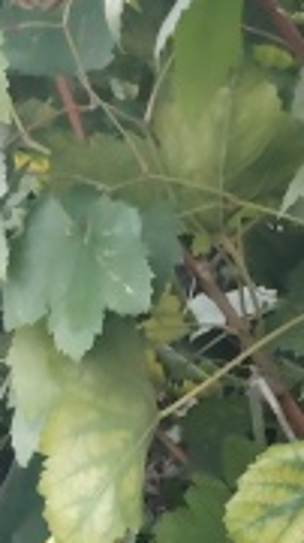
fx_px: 2225
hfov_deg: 7.8
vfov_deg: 11.2
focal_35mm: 155
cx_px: 15
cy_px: 1362
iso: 2169
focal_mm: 5.25
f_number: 1.75
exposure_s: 1/400
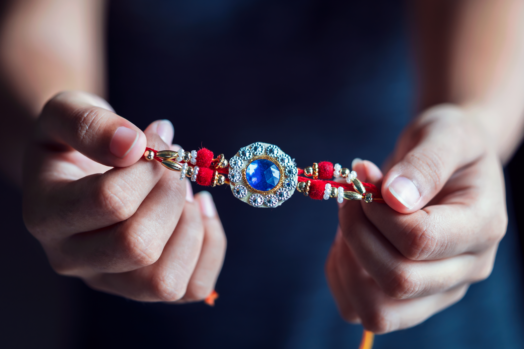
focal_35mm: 90
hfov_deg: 22.6
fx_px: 1310
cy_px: 174
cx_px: 262
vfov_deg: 15.2
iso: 200
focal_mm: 90
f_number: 2.8
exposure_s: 1/200
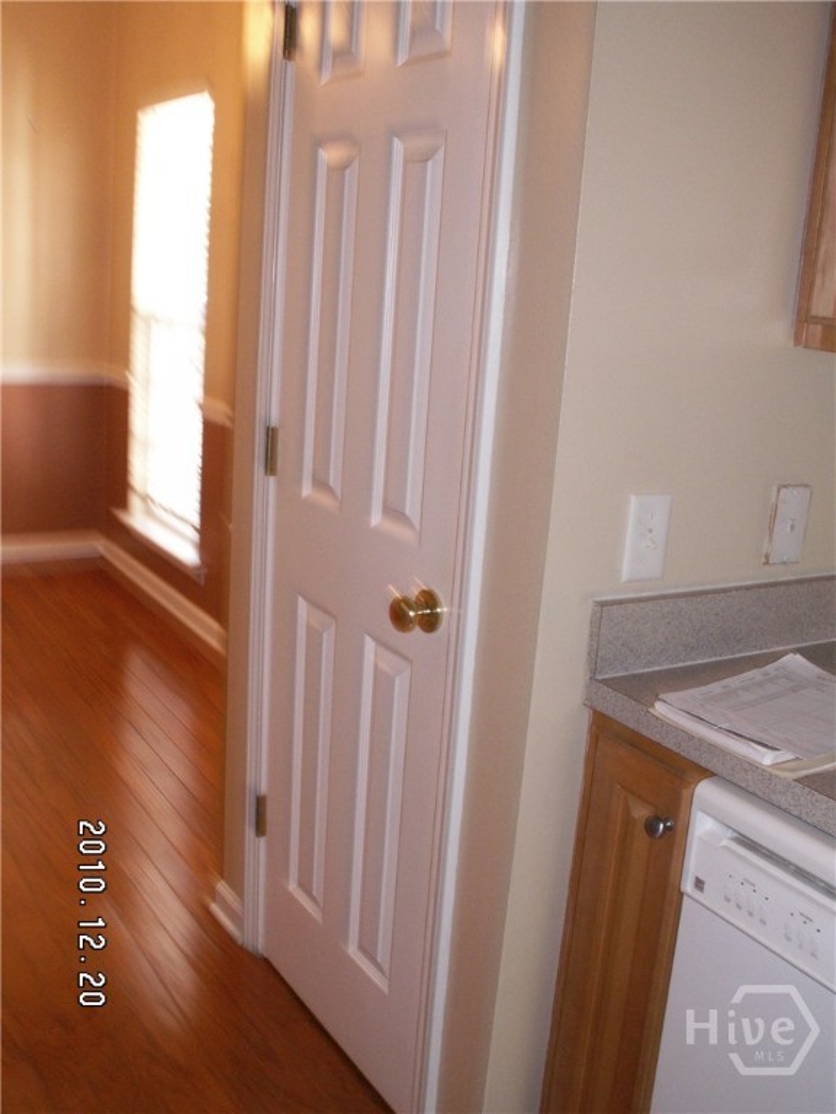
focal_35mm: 35
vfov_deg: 52.6
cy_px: 557
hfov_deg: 40.7
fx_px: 1127
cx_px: 418
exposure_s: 1/50
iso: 160
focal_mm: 5.86
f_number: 2.8
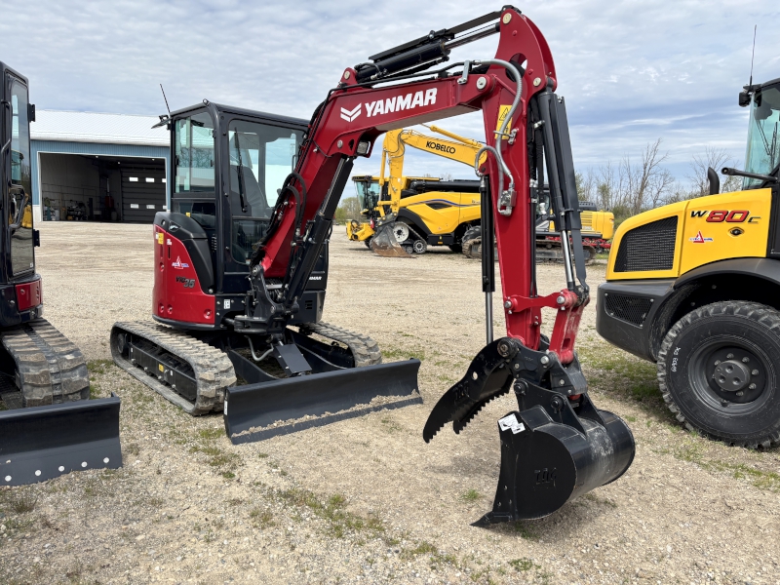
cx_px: 390
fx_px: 586
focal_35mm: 26
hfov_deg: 67.3
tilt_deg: -7.8
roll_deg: -2.2
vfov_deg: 53.1
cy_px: 292
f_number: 1.6
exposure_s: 1/3205
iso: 50
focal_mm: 5.96
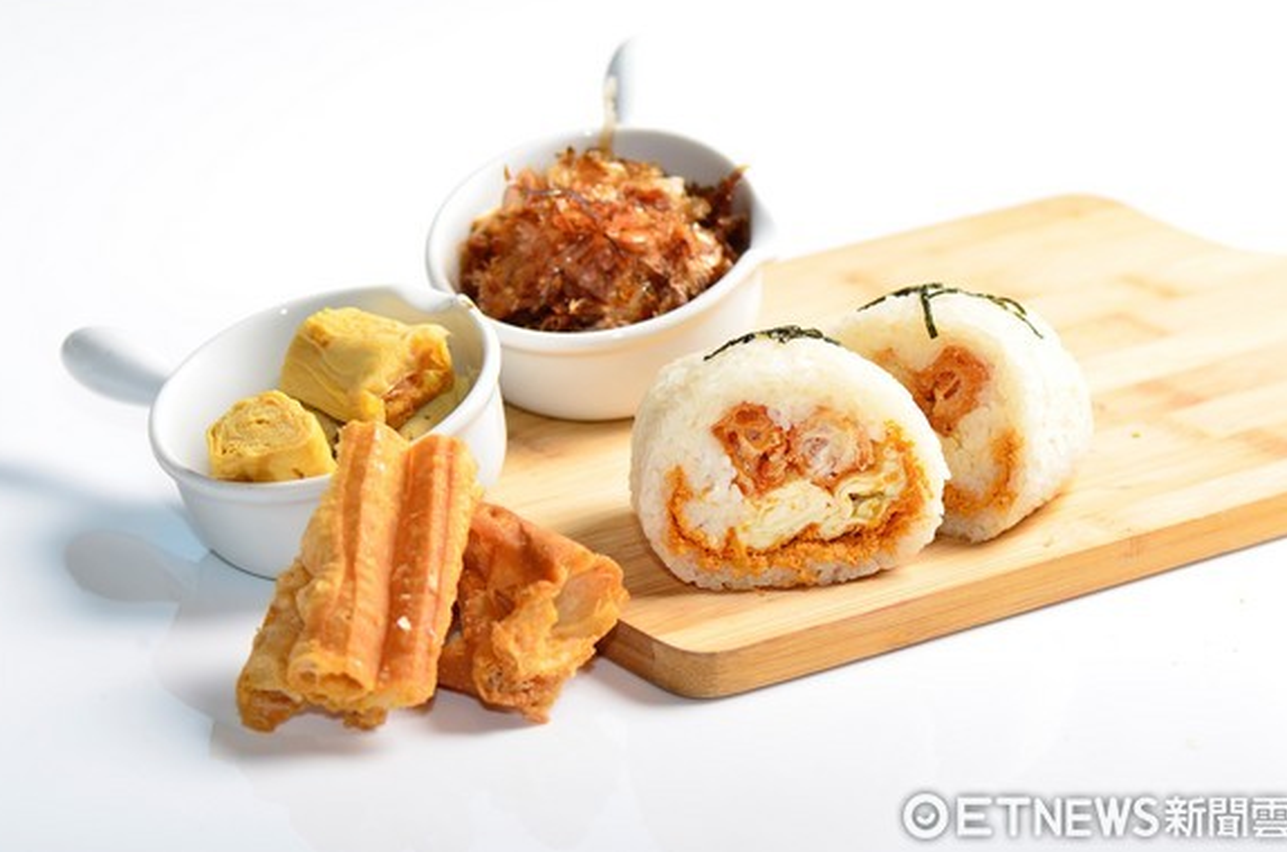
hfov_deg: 12.5
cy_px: 416
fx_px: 5869
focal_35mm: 165
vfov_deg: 8.3
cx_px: 639
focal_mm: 105
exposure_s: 1/250
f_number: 6.3
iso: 250
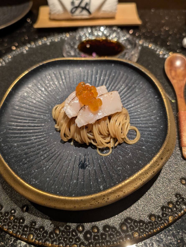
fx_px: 193
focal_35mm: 27
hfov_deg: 51.5
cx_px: 91
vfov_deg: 65.2
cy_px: 114
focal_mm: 6.9
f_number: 1.68
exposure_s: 1/122
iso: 471
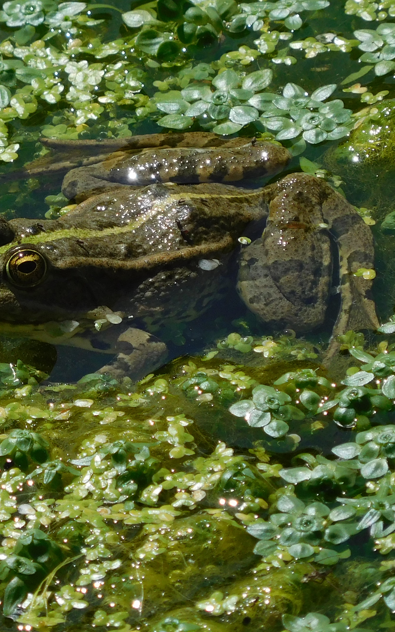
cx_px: 106
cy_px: 277
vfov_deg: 3.2
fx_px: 11229
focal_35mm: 652
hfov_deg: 2.0
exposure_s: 1/640
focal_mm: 62.4
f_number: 6
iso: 125
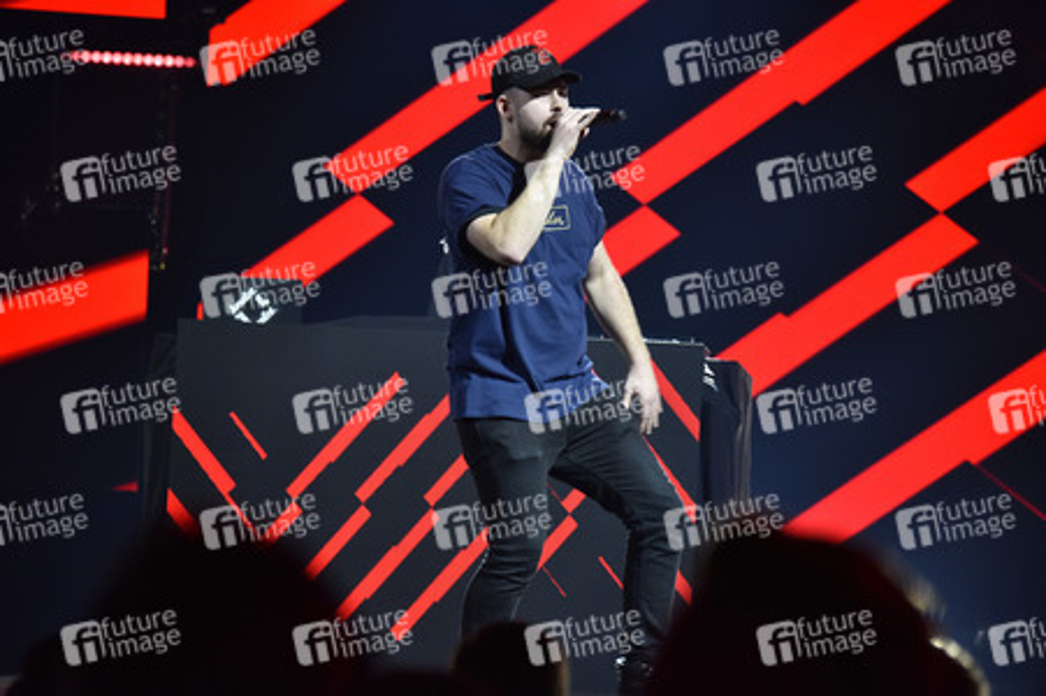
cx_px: 523
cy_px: 348
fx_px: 5226
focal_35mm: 180
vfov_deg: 7.6
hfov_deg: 11.4
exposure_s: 1/160
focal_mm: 180
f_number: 6.3
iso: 2000
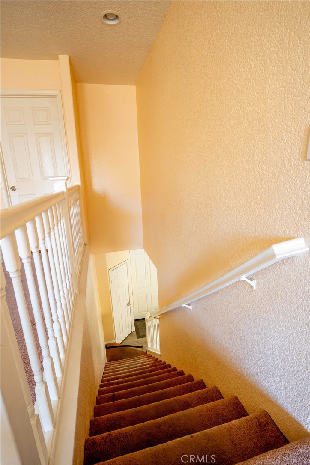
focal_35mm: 17
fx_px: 220
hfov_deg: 70.4
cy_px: 232
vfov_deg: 93.3
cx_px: 155
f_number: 9
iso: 500
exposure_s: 1/3
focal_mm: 17
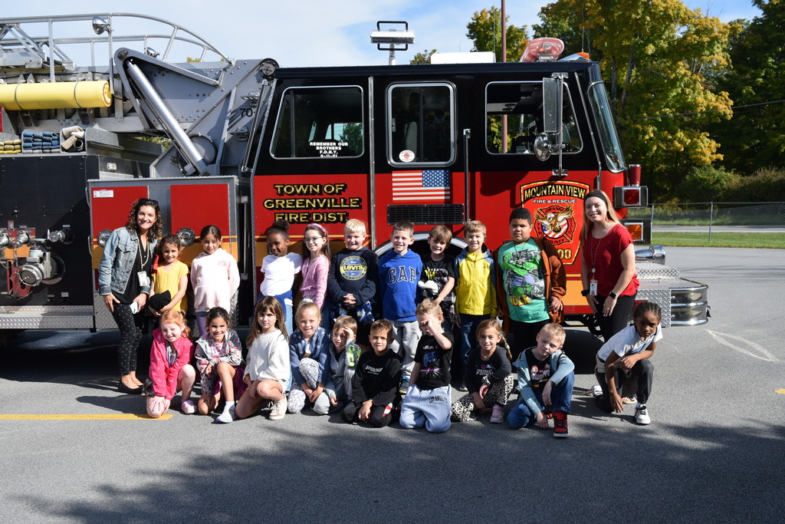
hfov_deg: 53.1
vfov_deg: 36.9
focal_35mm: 36
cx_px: 392
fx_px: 785
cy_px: 262
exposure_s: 1/1600
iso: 400
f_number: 6.3
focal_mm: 24
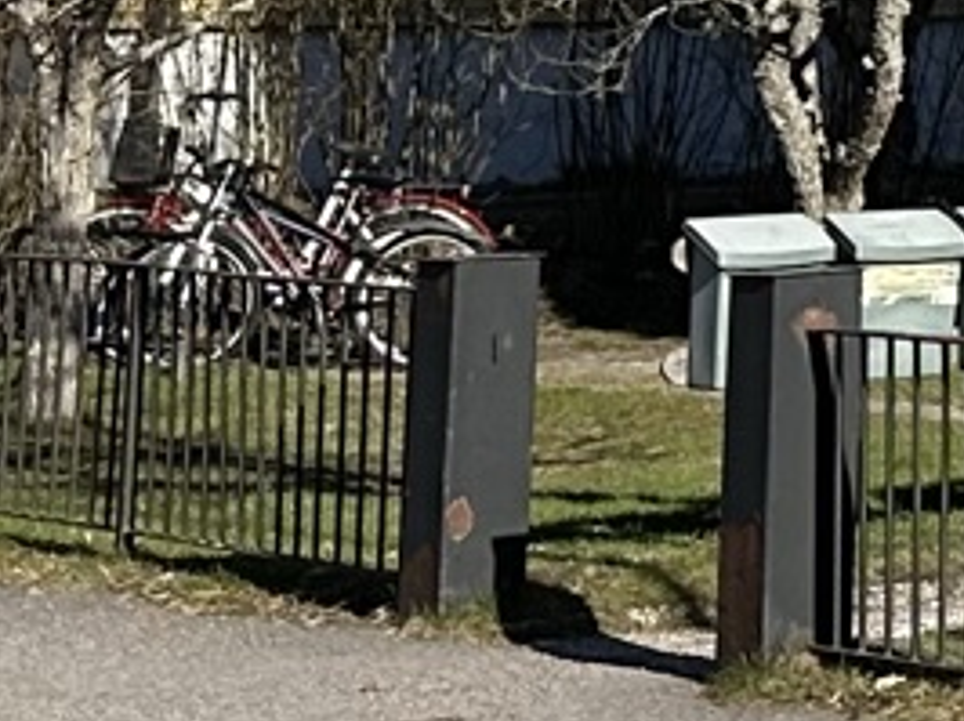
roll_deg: +1.4
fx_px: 5147
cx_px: 3124
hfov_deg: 8.5
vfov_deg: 7.6
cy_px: -891
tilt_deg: +9.1
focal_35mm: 185
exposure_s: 1/5000
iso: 80
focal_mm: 6.86
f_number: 1.78
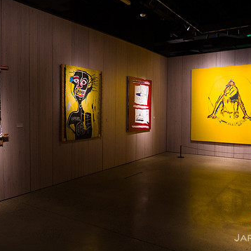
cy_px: 121
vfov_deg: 49.7
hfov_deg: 49.4
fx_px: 271
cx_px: 98
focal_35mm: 33
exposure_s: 1/800
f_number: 3.2
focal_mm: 24
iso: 3200
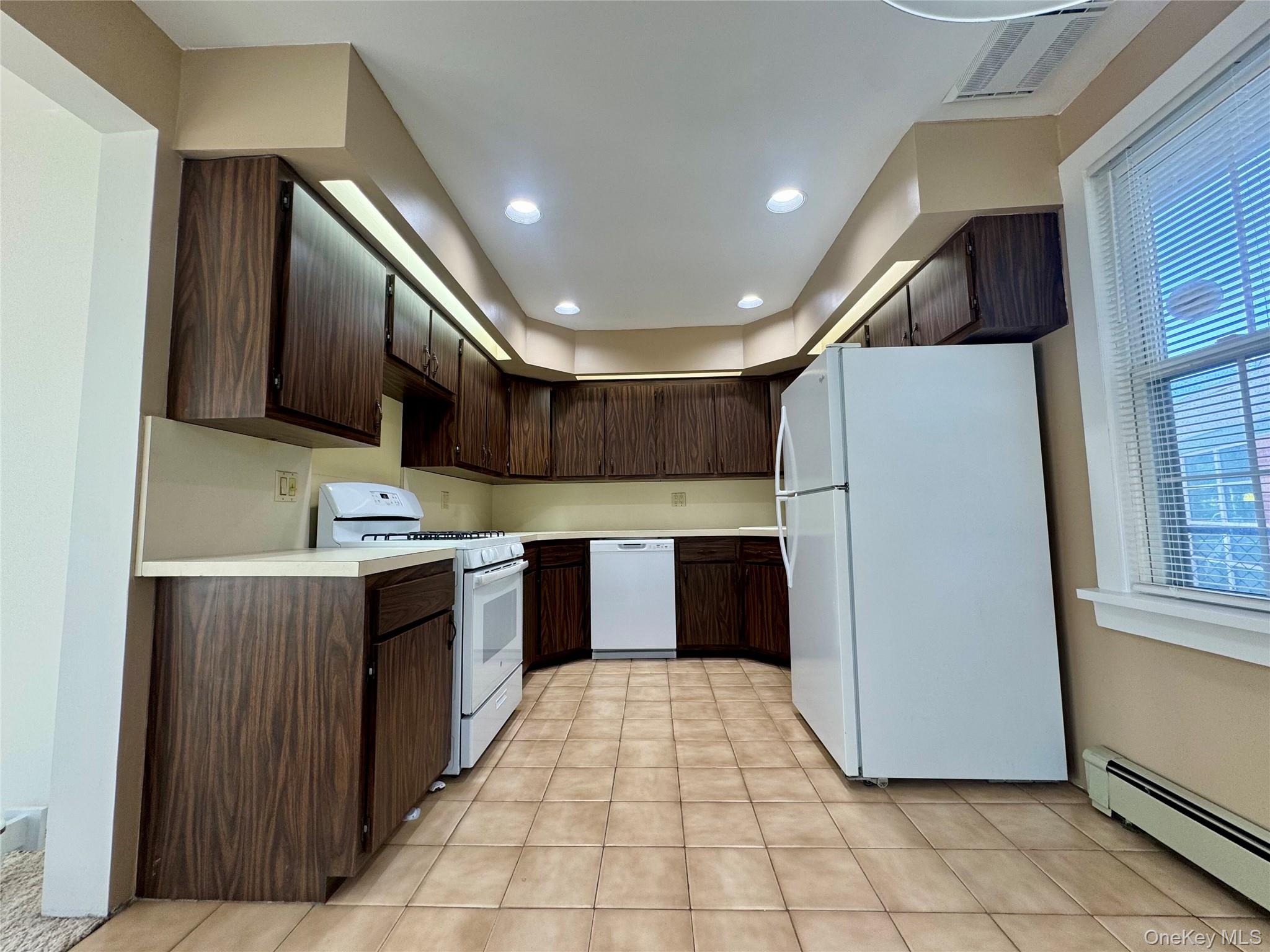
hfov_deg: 102.1
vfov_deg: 85.7
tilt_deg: +5.1
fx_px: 514
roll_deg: +1.5
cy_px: 476
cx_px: 635
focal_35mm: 14
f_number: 2.2
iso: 80
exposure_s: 1/120
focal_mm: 2.22
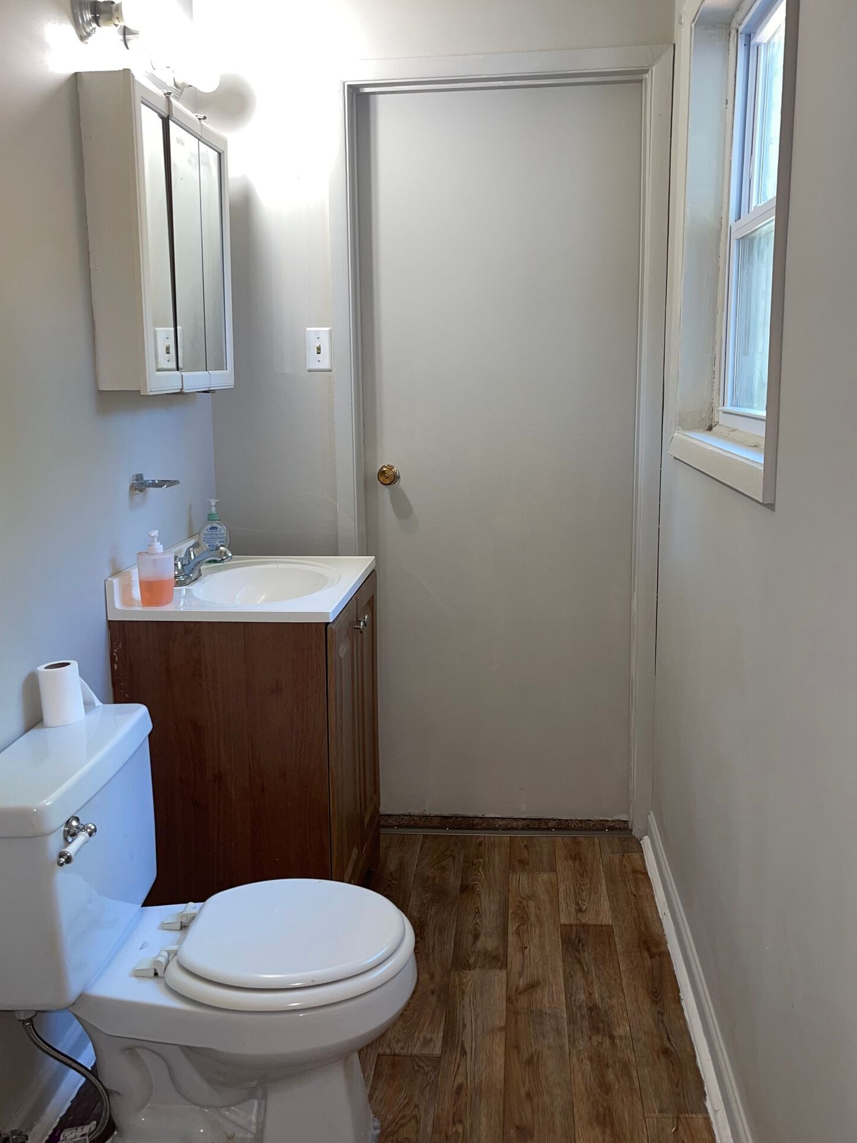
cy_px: 532
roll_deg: -0.3
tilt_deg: -7.3
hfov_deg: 46.8
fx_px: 990
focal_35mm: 30
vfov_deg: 59.9
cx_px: 432
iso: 50
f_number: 1.6
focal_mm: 5.1
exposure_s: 1/27
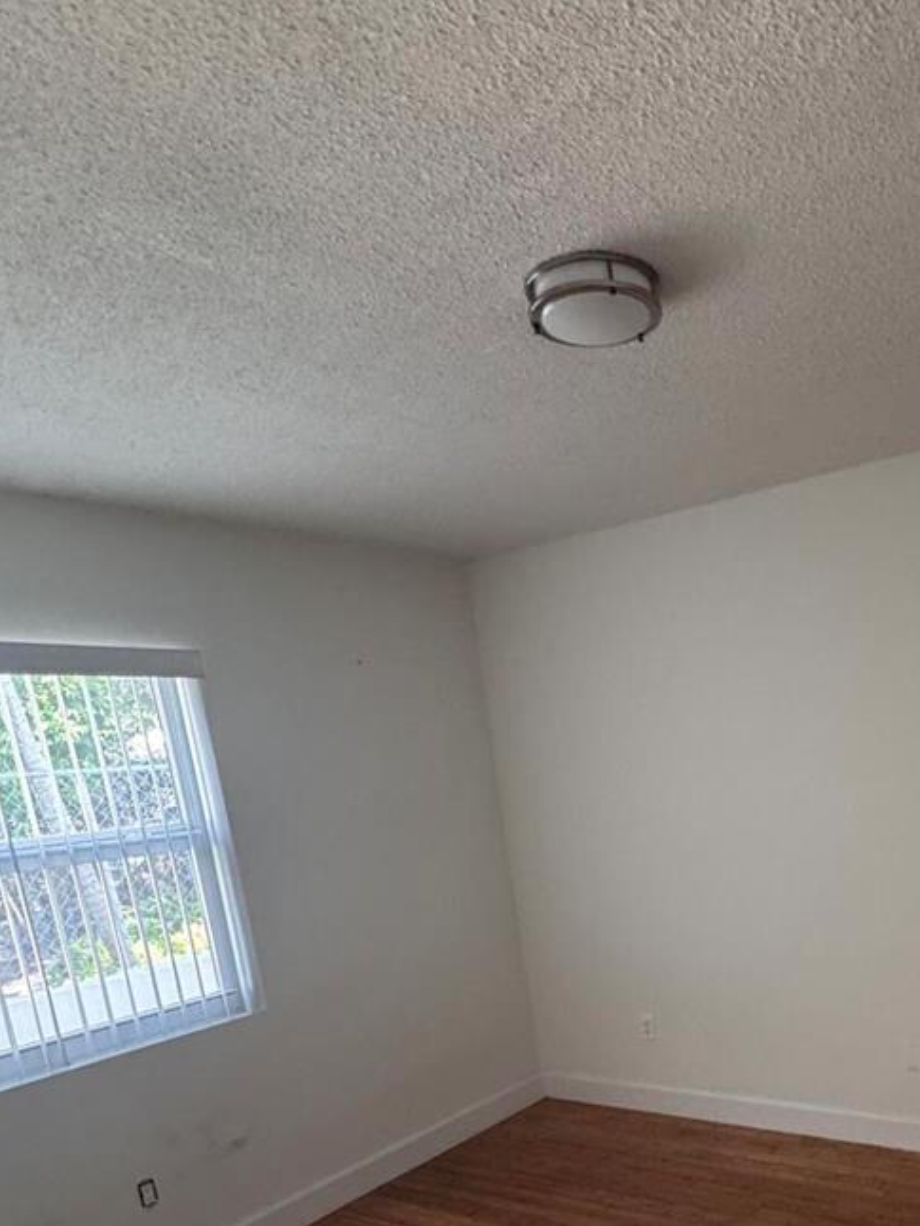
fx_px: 921
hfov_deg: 49.8
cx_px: 742
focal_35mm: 26
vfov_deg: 62.4
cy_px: 957
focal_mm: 2.22
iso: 500
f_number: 2.2
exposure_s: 1/60
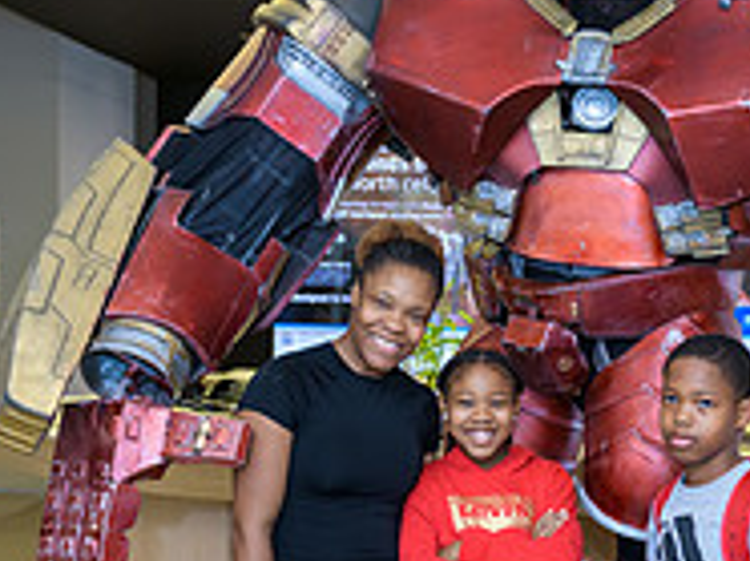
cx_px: 597
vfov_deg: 20.2
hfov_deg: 26.6
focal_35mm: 72
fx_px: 1558
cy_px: 426
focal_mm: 24
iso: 800
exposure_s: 1/125
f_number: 3.2
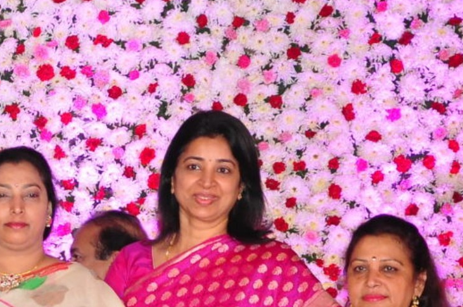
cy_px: 461
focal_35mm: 241
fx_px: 3095
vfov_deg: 5.6
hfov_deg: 8.4
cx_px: -241
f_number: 7.1
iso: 1000
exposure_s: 1/125
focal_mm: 52
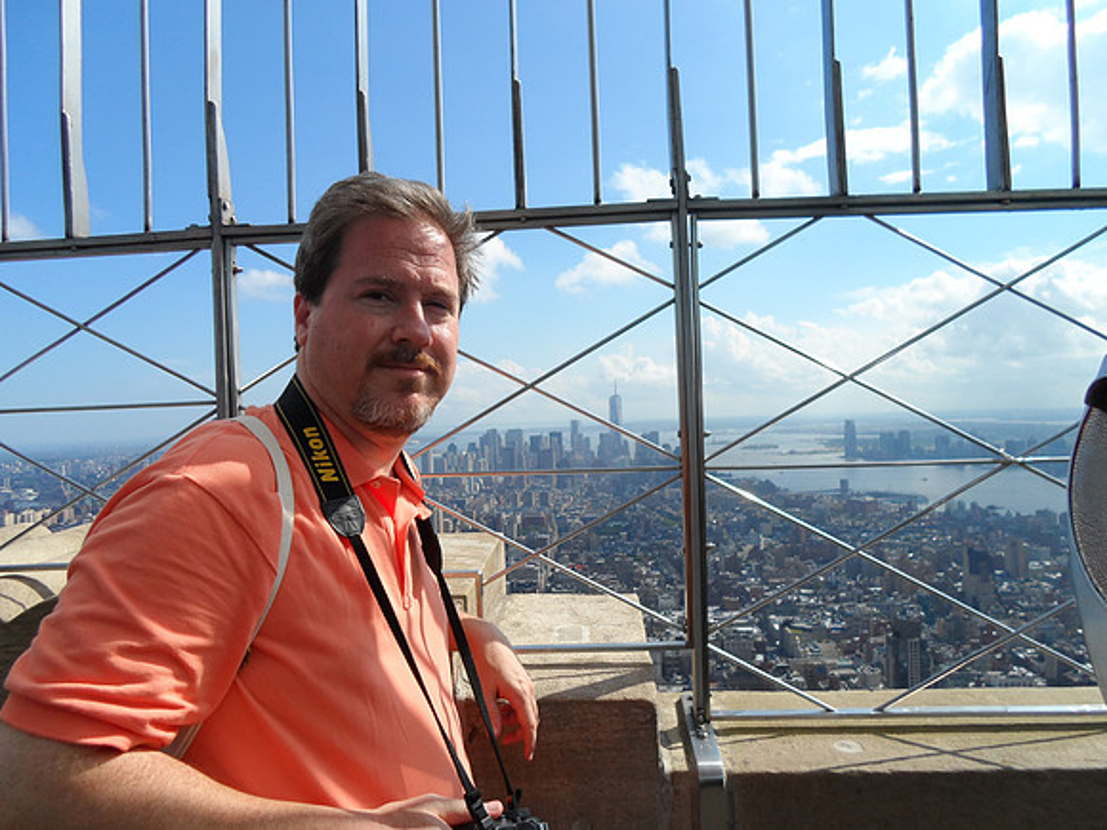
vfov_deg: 54.9
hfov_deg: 69.4
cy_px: 415
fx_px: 799
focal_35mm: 25
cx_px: 554
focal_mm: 4.5
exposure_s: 1/2000
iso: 80
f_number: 2.5
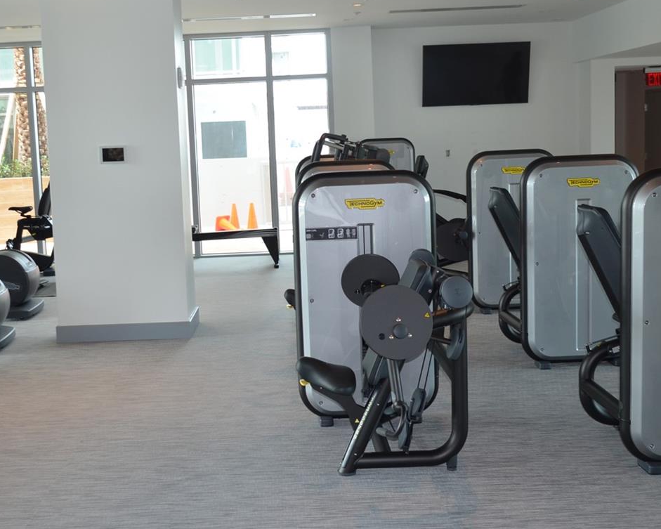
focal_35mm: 43
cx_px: 252
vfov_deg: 34.8
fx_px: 841
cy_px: 227
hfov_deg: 42.6
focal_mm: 18
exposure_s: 1/125
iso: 320
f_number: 3.5
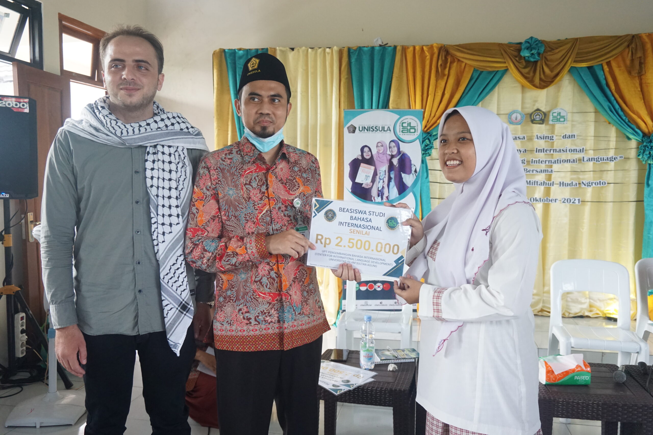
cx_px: 326
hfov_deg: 61.9
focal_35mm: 30
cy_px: 218
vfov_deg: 43.6
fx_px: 544
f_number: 4
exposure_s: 1/160
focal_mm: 20
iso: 1250
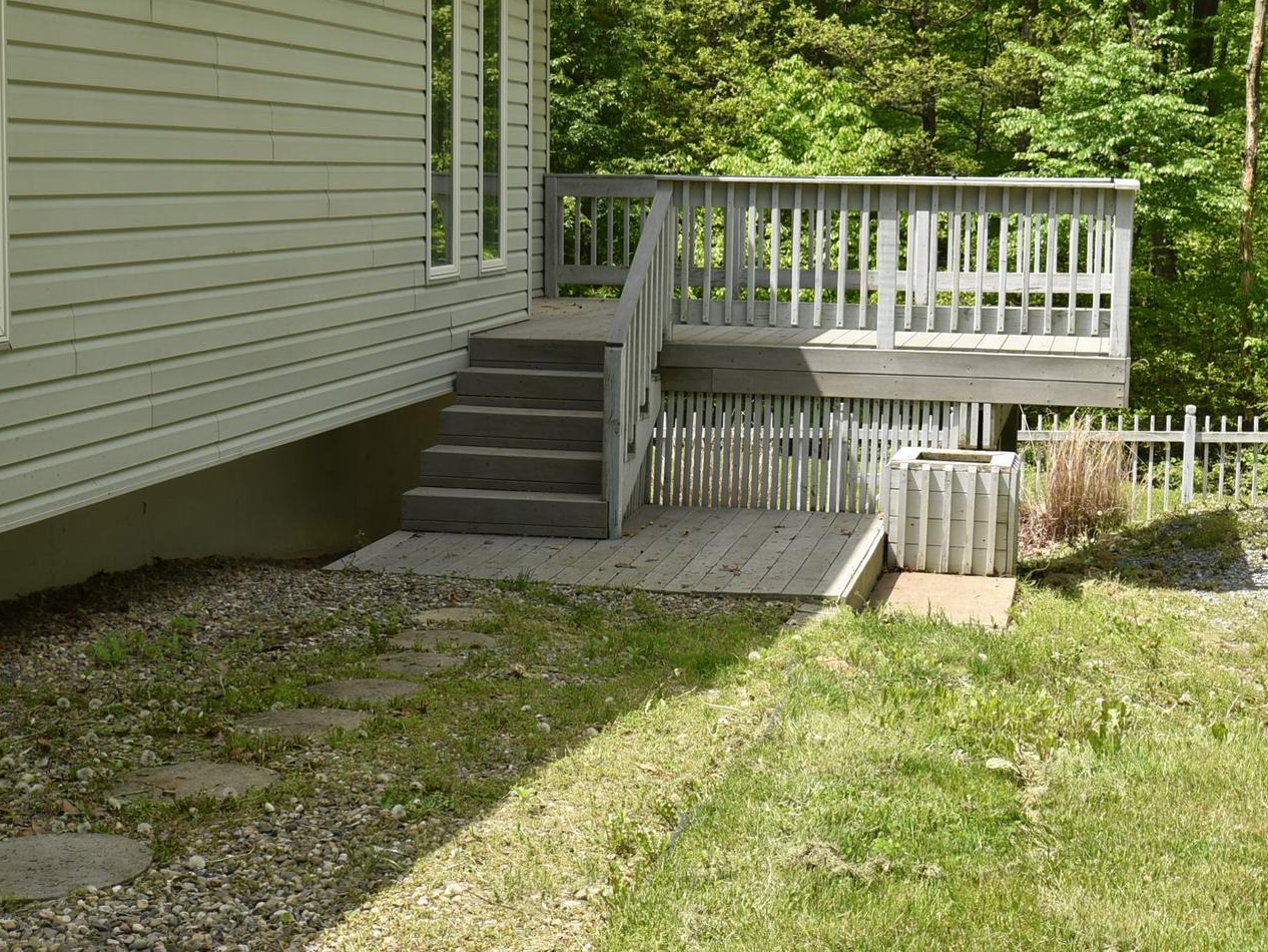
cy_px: 355
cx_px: 661
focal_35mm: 56
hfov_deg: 34.3
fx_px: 2052
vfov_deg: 26.0
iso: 200
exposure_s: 1/320
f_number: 7.1
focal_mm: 24
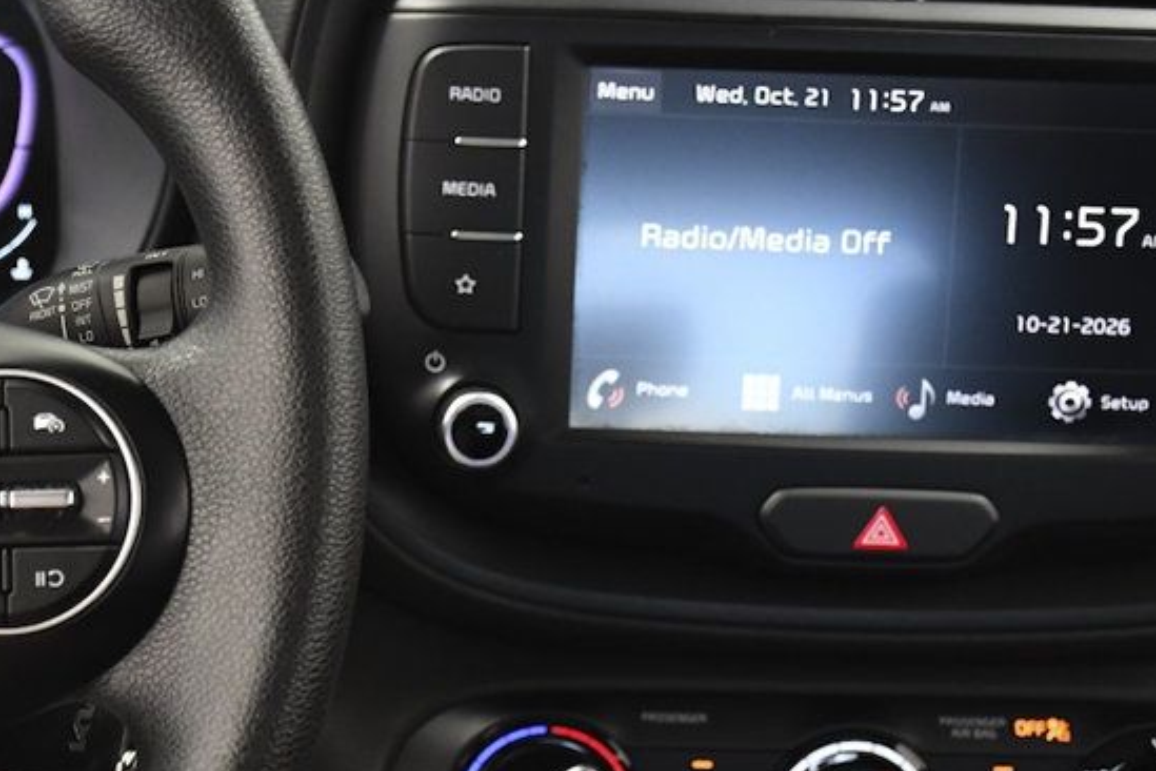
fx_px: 2697
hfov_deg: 24.1
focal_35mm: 84
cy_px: 490
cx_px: 379
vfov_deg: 16.2
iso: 2500
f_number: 4.5
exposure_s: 1/200
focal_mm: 30
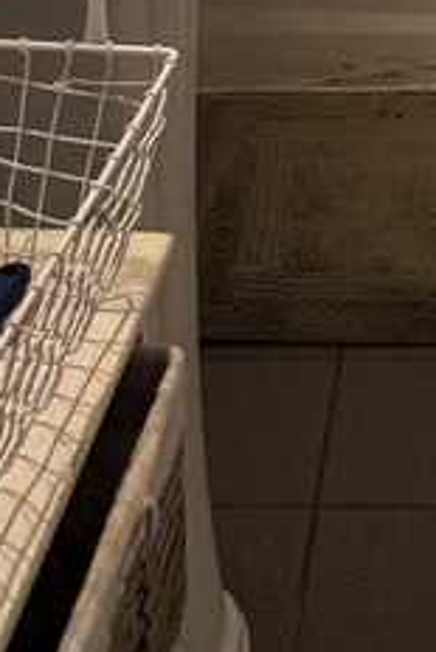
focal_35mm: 116
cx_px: 630
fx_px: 2104
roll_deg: -3.3
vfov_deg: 13.7
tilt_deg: -5.5
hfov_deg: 11.4
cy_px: -815
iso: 125
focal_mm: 6.76
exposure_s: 1/60
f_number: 1.78
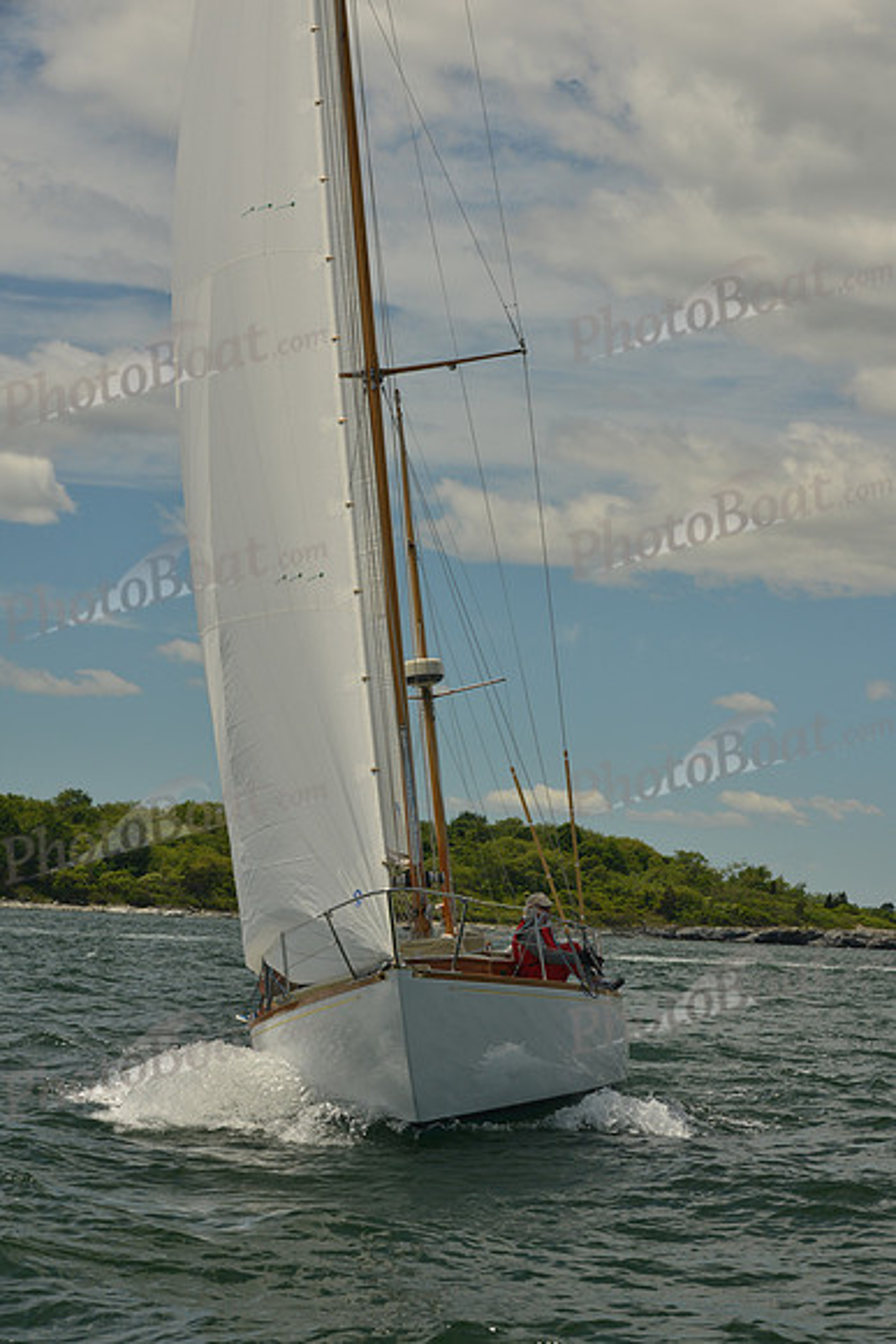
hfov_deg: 16.7
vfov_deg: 24.8
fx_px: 3059
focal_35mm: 82
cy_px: 672
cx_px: 448
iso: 400
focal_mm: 82
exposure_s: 1/800
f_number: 9
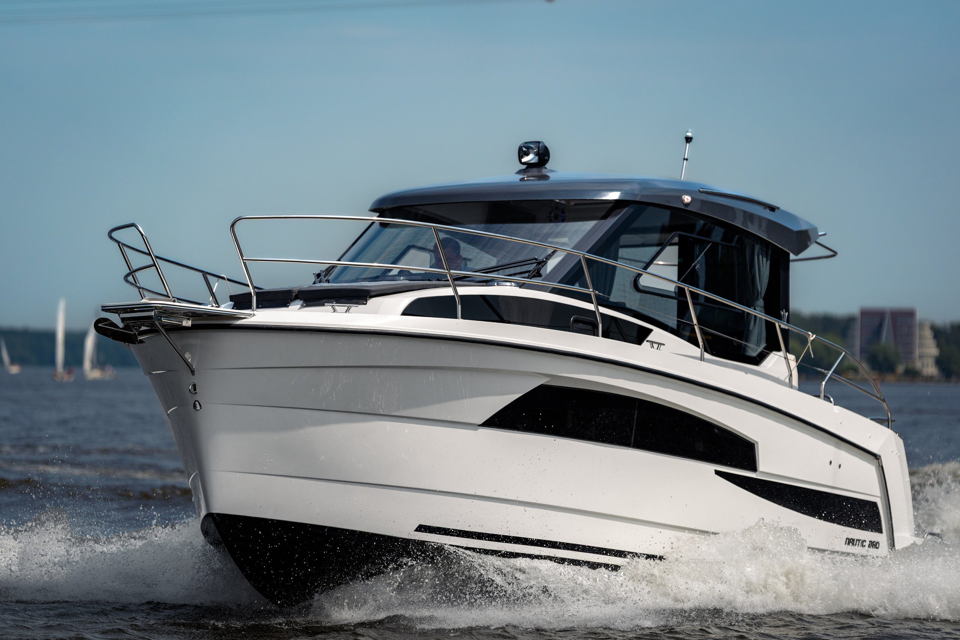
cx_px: 480
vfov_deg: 8.7
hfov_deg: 13.1
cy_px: 320
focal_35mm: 157
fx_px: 4187
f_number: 2.8
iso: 125
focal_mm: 157
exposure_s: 1/6400
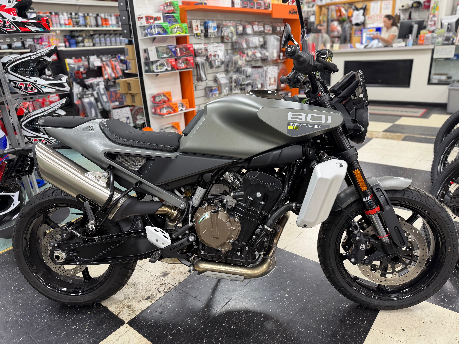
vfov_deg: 56.8
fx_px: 318
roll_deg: +3.9
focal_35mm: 24
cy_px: 172
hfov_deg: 71.6
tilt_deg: -21.1
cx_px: 230
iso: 160
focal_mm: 6.76
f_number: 1.78
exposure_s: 1/60
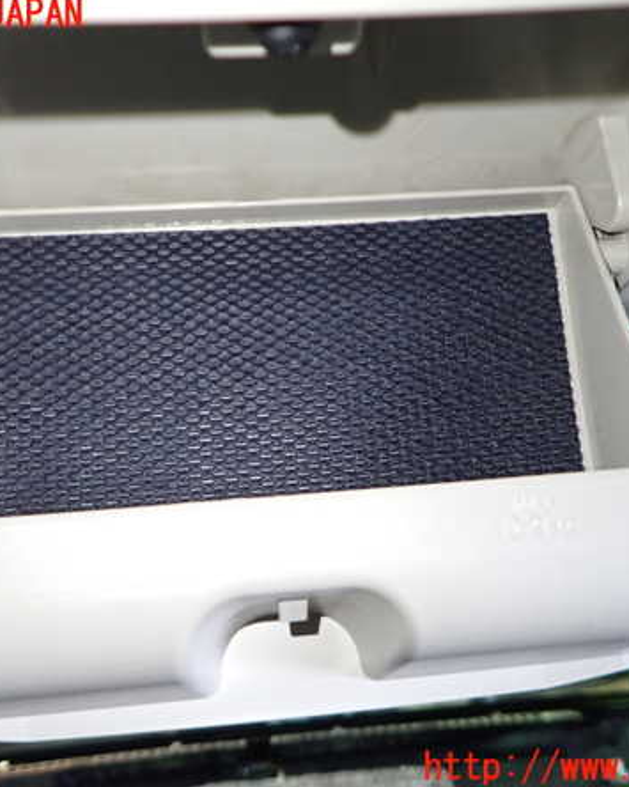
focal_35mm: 33
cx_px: 292
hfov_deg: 44.5
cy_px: 392
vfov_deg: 54.2
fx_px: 768
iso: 400
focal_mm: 4.5
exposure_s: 1/30
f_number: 2
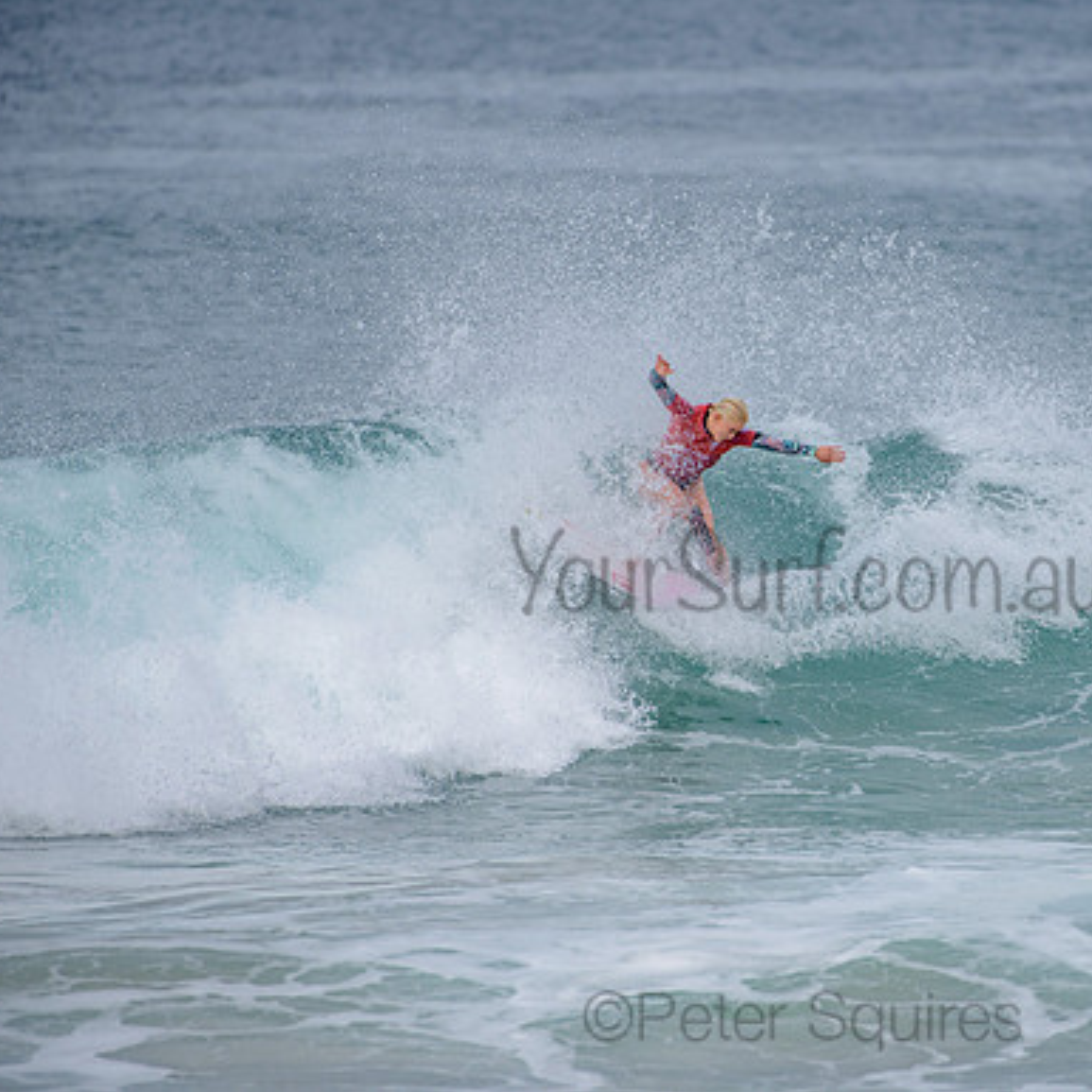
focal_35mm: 641
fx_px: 22878
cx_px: 803
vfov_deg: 2.7
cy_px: 546
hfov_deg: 2.7
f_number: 5.6
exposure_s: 1/2000
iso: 250
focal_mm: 500
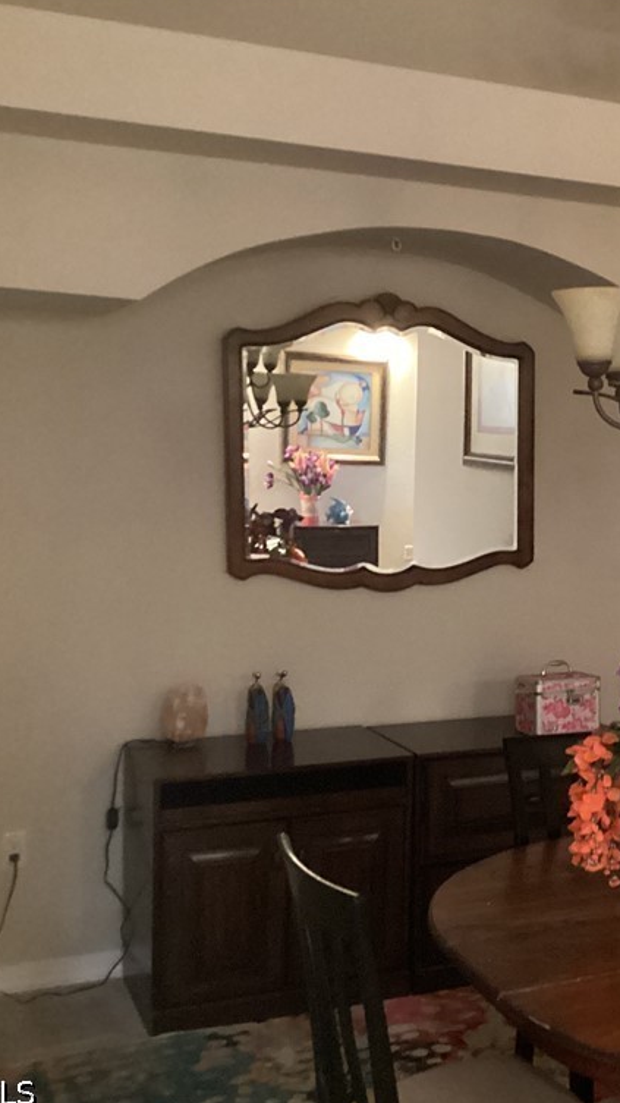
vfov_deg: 44.6
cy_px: 554
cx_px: 648
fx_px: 1344
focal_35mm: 46
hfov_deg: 24.5
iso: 640
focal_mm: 3.3
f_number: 2.4
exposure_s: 1/20
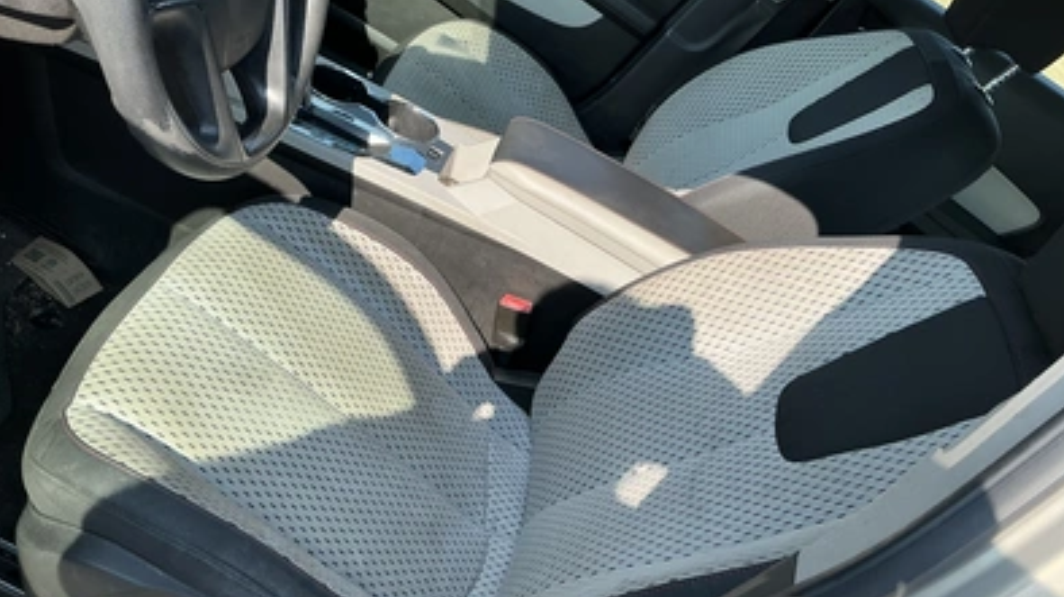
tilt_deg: -36.1
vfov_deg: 37.7
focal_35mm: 31
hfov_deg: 62.7
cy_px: 305
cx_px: 532
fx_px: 874
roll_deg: -39.0
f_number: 1.8
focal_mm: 3
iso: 25
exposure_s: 1/534
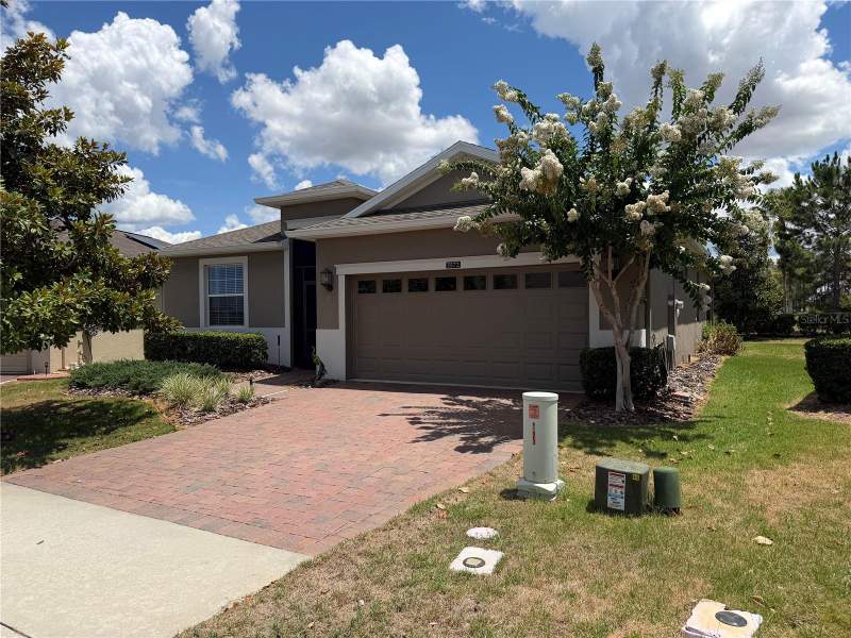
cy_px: 319
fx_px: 590
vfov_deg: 56.8
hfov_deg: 71.6
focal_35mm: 24
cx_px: 426
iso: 80
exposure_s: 1/6173
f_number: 1.78
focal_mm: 6.76
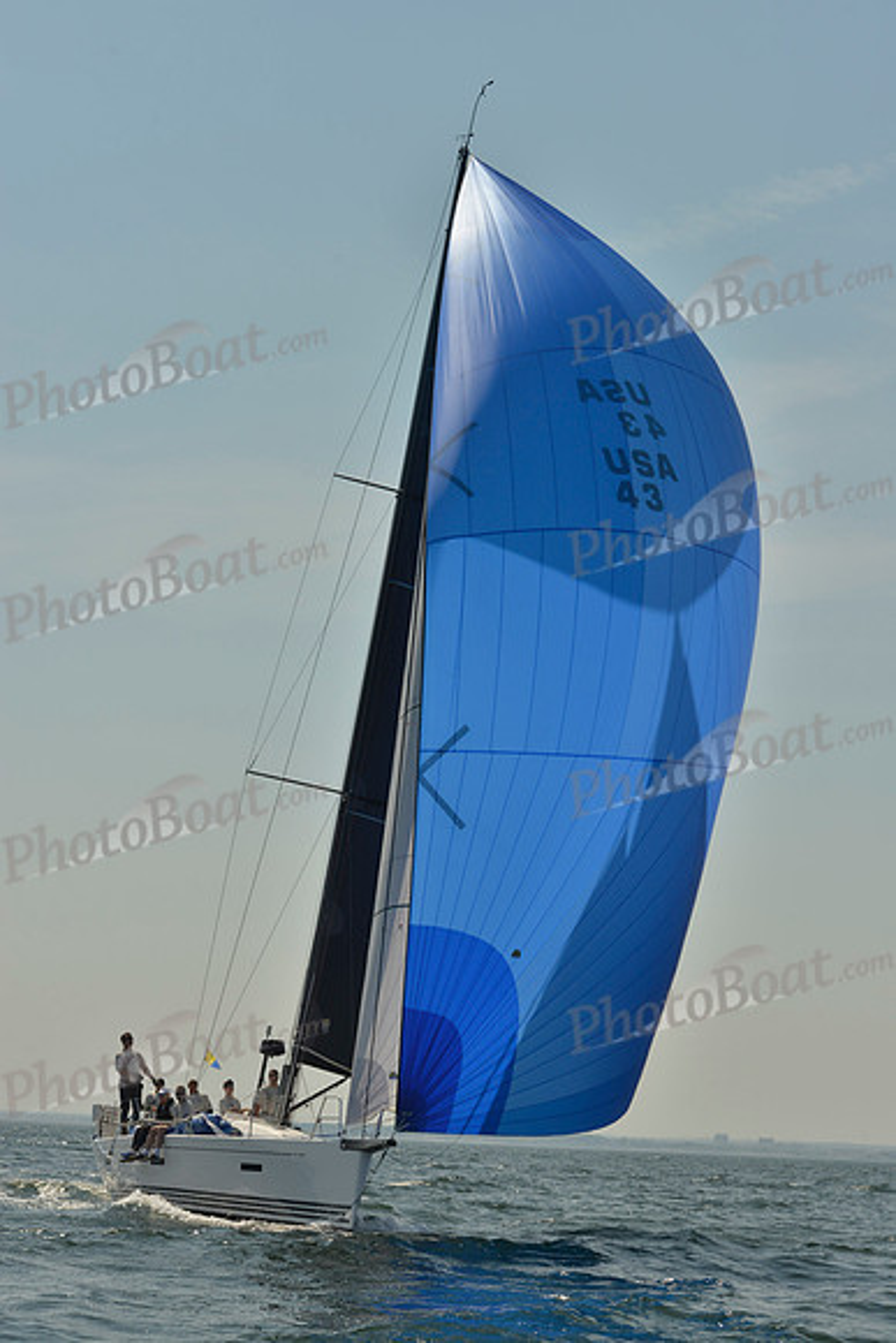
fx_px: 2612
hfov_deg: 19.5
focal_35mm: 70
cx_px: 448
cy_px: 672
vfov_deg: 28.8
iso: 200
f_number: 9
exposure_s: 1/1250
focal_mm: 70
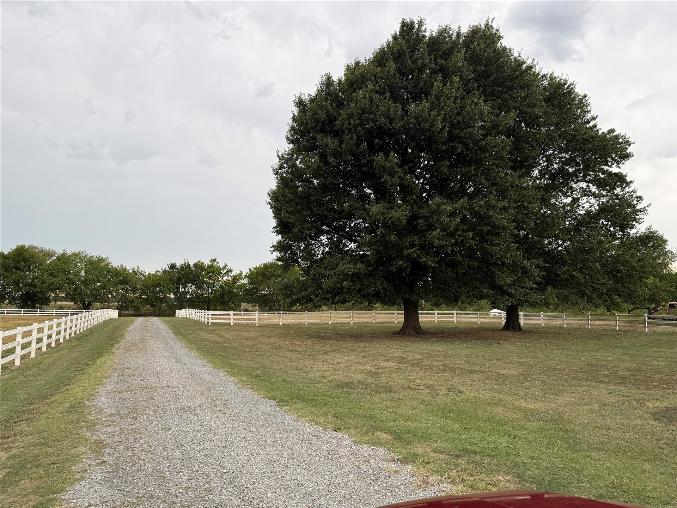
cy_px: 254
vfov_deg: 56.8
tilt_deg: +6.0
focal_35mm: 24
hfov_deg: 71.6
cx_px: 338
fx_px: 469
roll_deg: +0.6
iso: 64
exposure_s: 1/276
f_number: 1.78
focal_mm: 6.76
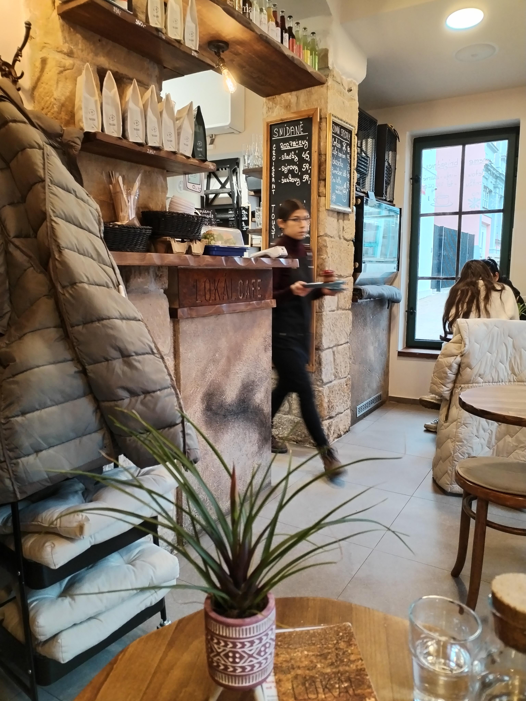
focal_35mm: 26
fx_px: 527
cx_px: 263
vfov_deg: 67.3
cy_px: 350
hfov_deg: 53.1
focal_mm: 4.75
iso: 505
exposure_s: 1/25
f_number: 1.8
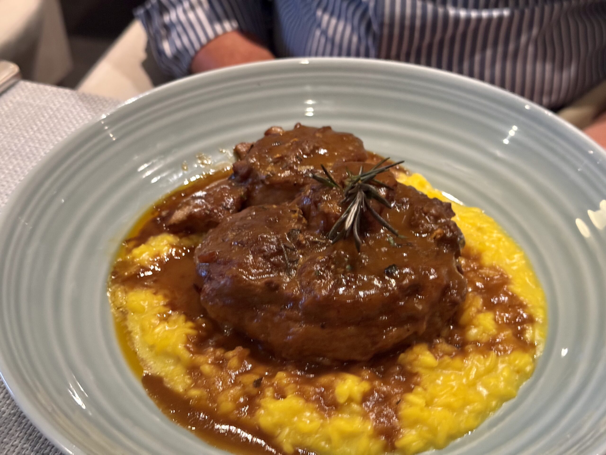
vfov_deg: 30.3
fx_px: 840
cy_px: 228
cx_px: 303
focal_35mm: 48
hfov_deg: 39.7
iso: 640
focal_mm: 6.76
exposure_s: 1/30
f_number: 1.78
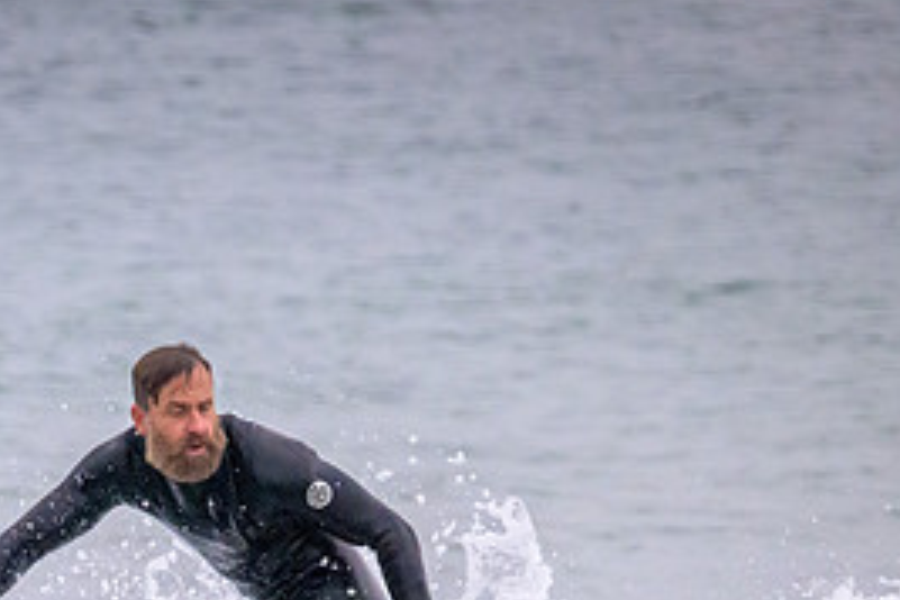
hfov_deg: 1.2
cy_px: 635
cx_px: 158
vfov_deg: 0.8
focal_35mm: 1735
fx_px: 43372
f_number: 11
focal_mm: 800
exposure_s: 1/1250
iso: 9000
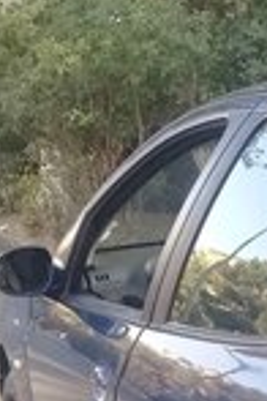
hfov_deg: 12.5
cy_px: 556
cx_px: 237
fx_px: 1213
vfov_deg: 17.3
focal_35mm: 109
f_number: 2.2
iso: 80
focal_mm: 3.3
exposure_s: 1/100
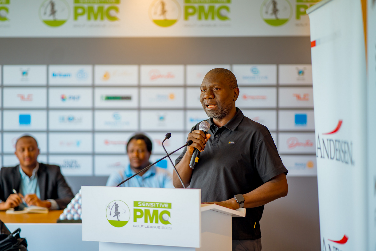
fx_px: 888
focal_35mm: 85
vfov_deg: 16.1
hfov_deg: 23.9
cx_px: 188
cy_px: 126
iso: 250
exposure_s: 1/200
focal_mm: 85
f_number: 1.4
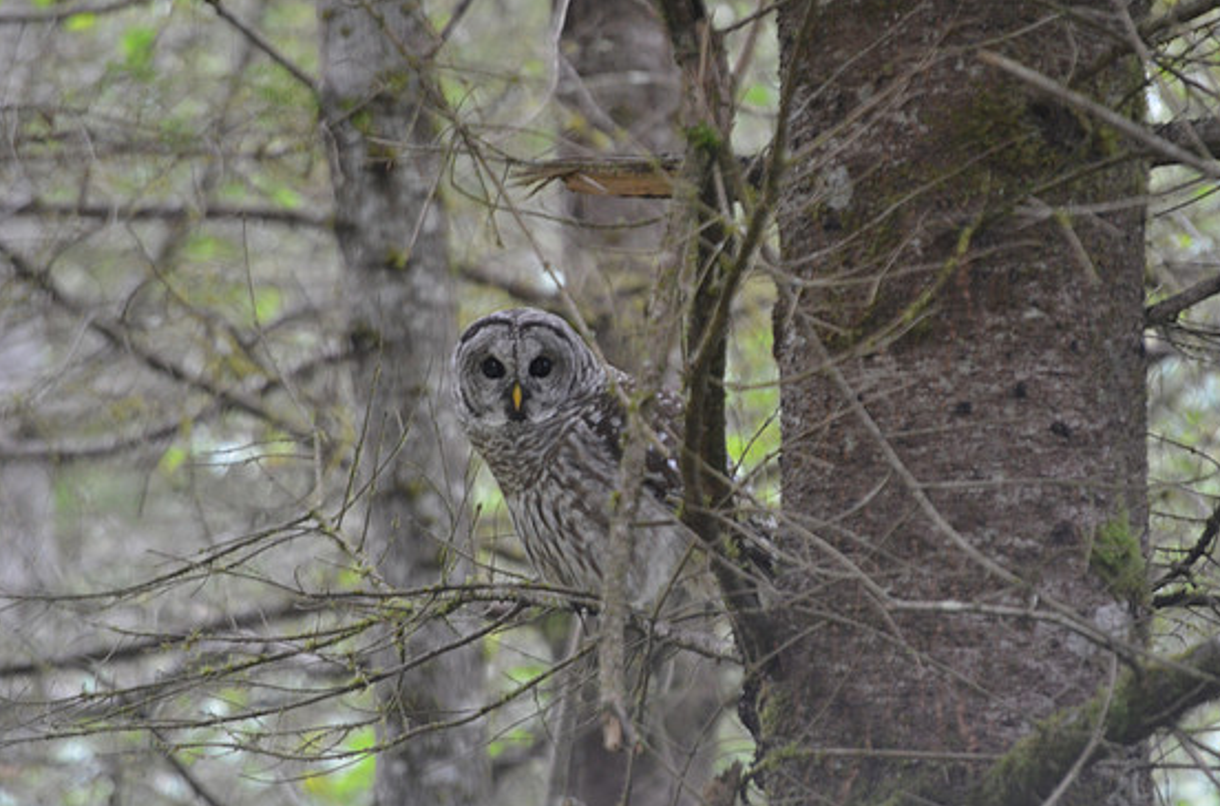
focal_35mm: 473
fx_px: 15988
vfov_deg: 2.9
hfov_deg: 4.4
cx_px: 637
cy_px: 389
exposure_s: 1/20
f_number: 5.6
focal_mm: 300
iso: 1600
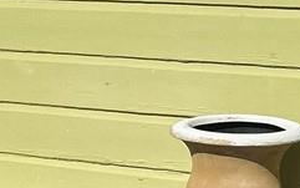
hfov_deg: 10.1
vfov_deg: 7.1
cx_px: -400
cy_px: 299
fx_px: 1497
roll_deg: +1.9
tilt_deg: -14.5
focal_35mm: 183
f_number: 1.5
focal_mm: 5.7
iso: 50
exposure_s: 1/8696
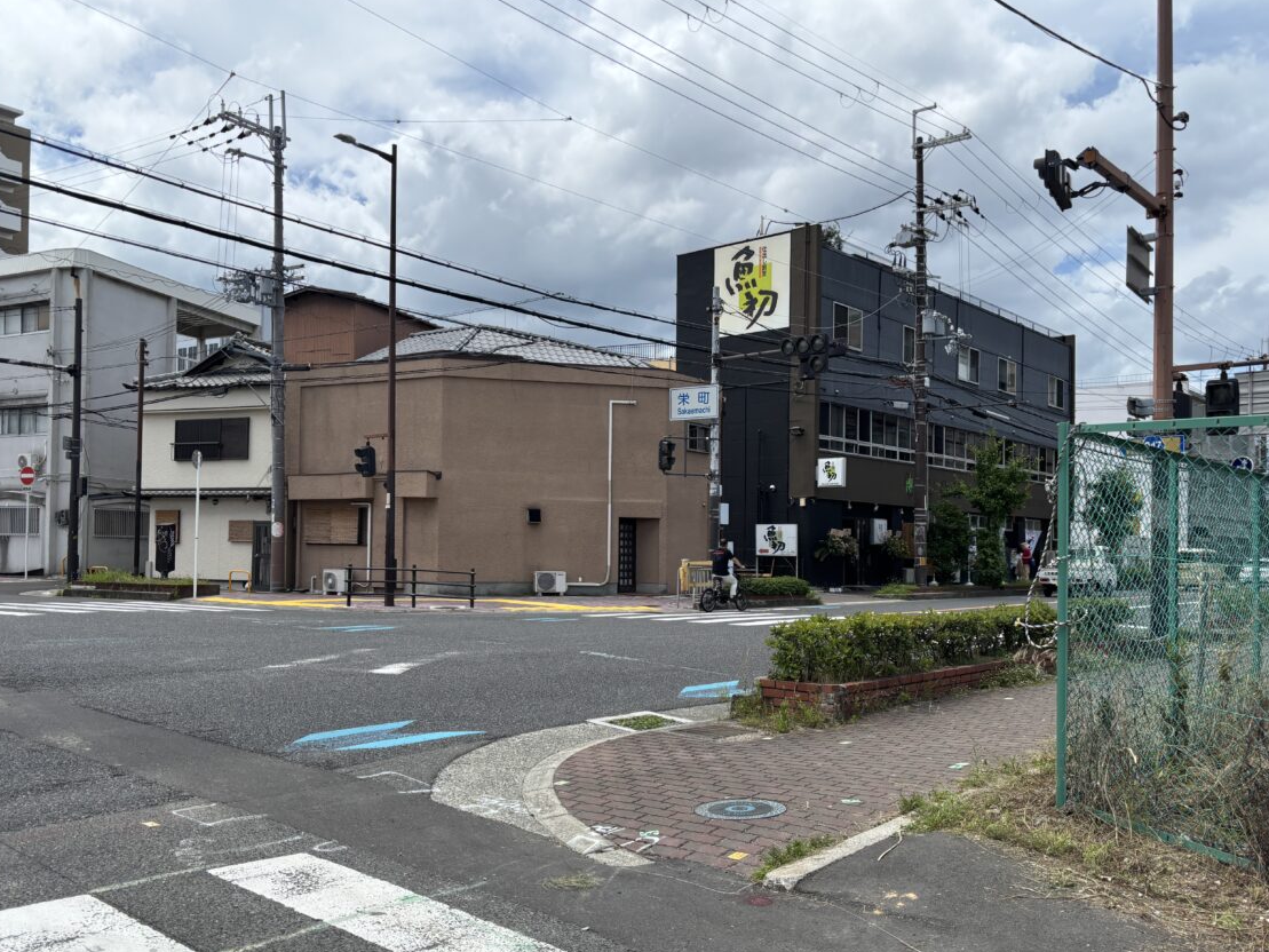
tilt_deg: +1.5
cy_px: 536
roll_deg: -2.7
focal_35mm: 30
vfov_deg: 46.7
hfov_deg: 60.0
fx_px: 1100
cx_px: 632
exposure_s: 1/3205
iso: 50
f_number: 1.6
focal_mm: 5.96
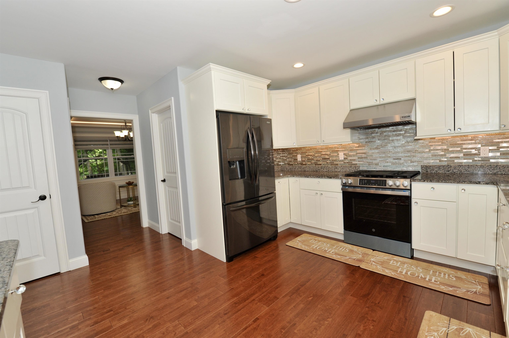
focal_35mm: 15
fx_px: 212
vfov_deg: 77.2
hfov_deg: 100.4
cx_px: 254
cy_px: 169
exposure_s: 1/125
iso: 720
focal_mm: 15
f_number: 7.1
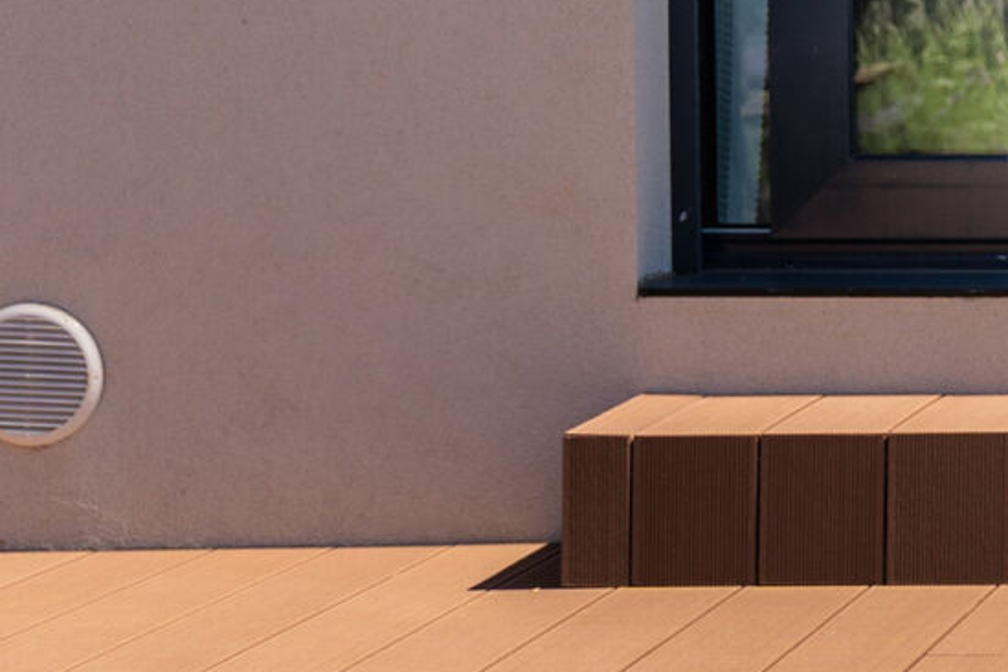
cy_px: 85
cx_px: 2012
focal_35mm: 155
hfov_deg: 11.8
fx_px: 4341
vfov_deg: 8.8
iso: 100
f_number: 2.8
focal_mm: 30.4
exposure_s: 1/1600
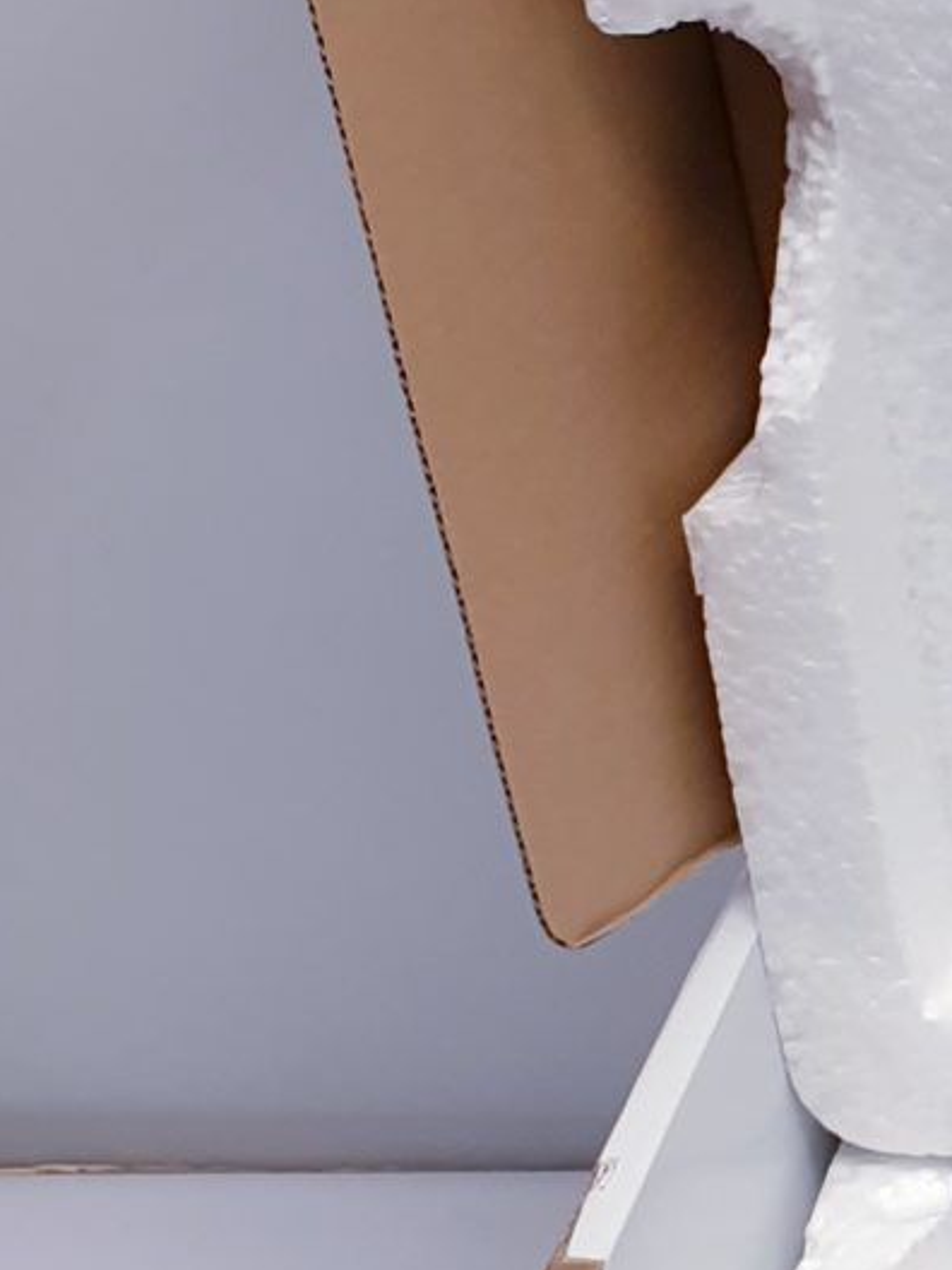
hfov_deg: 10.4
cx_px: 2149
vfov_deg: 15.6
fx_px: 4620
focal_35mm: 126
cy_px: 438
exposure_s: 1/100
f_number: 2.4
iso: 64
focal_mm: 4.3
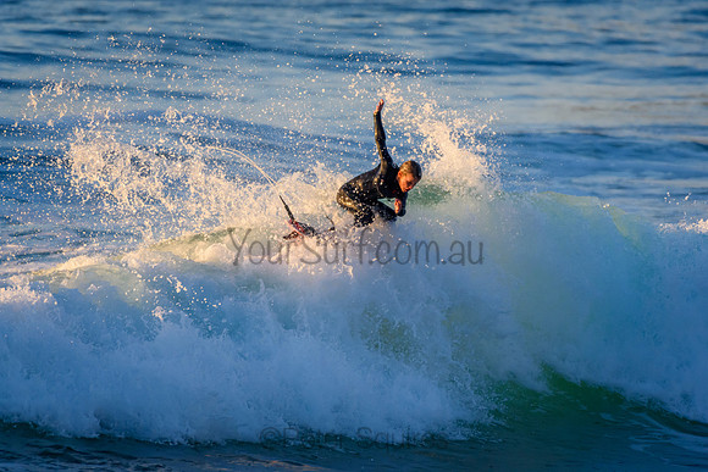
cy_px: 236
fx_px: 14753
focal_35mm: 750
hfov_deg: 2.7
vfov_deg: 1.8
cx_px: 354
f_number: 5.6
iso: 720
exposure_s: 1/1600
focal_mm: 500
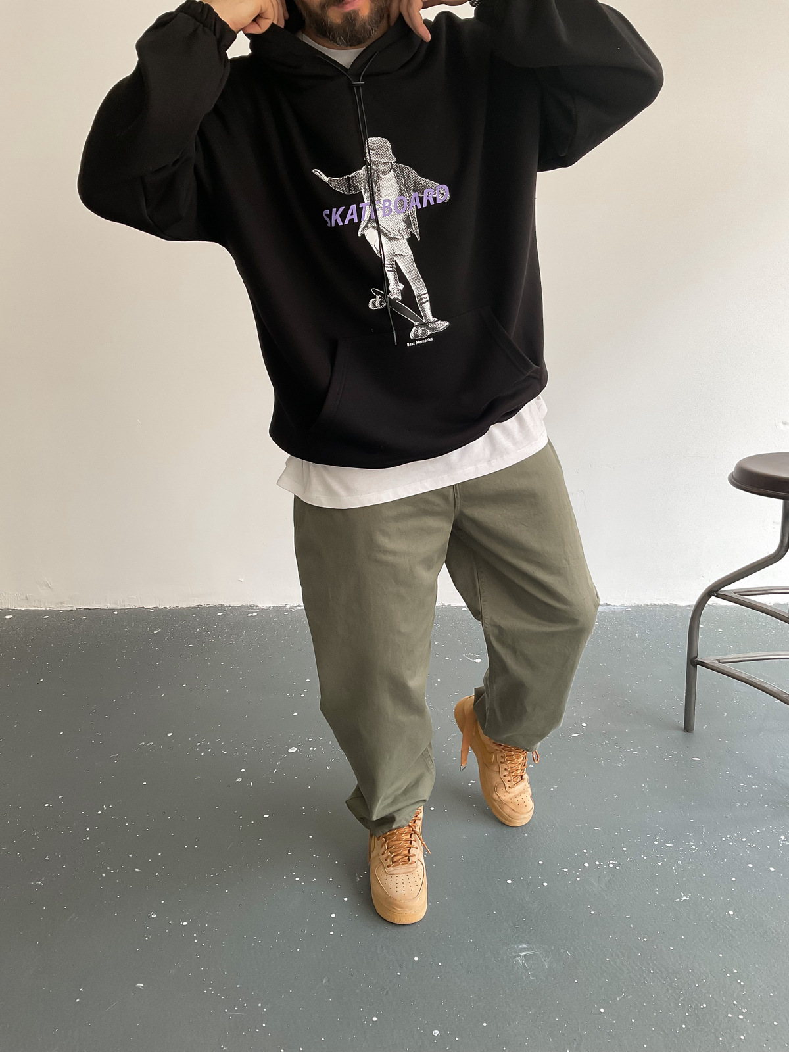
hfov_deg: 48.2
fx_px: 881
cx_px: 394
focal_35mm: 29
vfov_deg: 61.7
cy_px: 526
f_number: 1.8
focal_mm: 3
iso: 64
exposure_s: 1/120
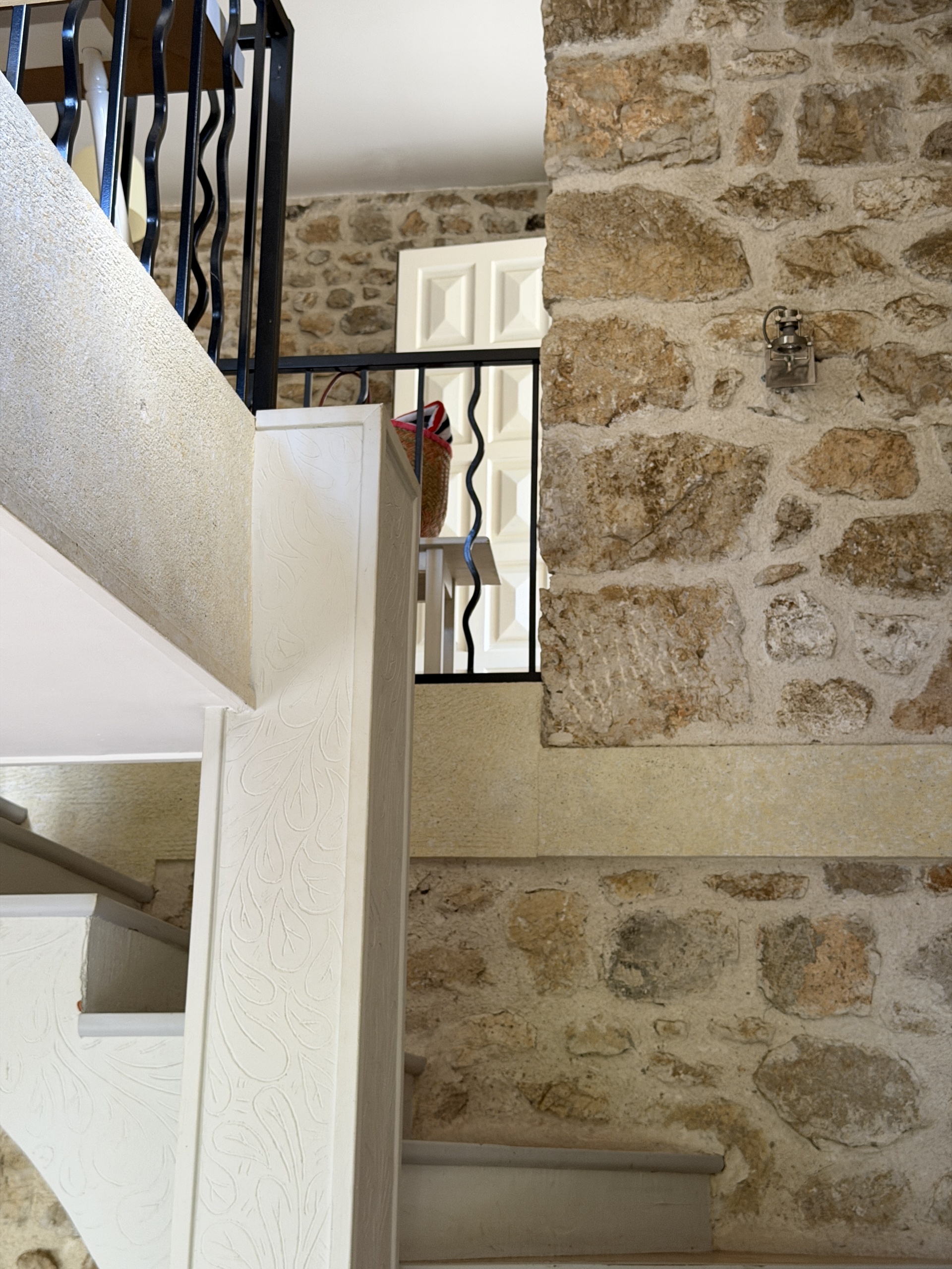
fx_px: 1760
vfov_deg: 39.7
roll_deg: -1.9
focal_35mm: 48
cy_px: 634
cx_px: 476
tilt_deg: +16.7
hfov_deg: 30.3
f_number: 1.78
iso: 250
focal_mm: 6.76
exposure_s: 1/40
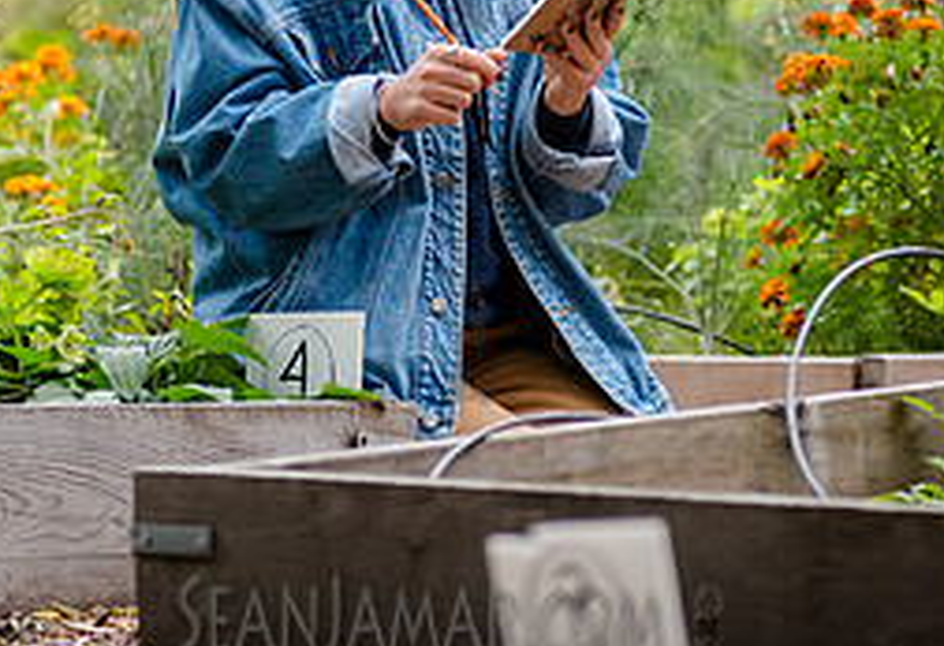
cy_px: -79
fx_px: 6977
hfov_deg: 7.7
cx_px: 363
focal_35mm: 264
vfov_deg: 5.3
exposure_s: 1/1250
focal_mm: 105
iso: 2000
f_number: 3.5
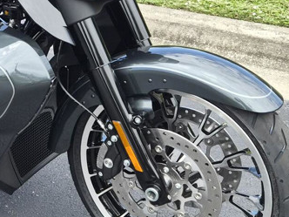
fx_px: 618
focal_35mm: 74
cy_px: 23
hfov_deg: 24.8
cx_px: -16
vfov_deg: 19.5
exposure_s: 1/2792
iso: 80
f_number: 1.8
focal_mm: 5.4
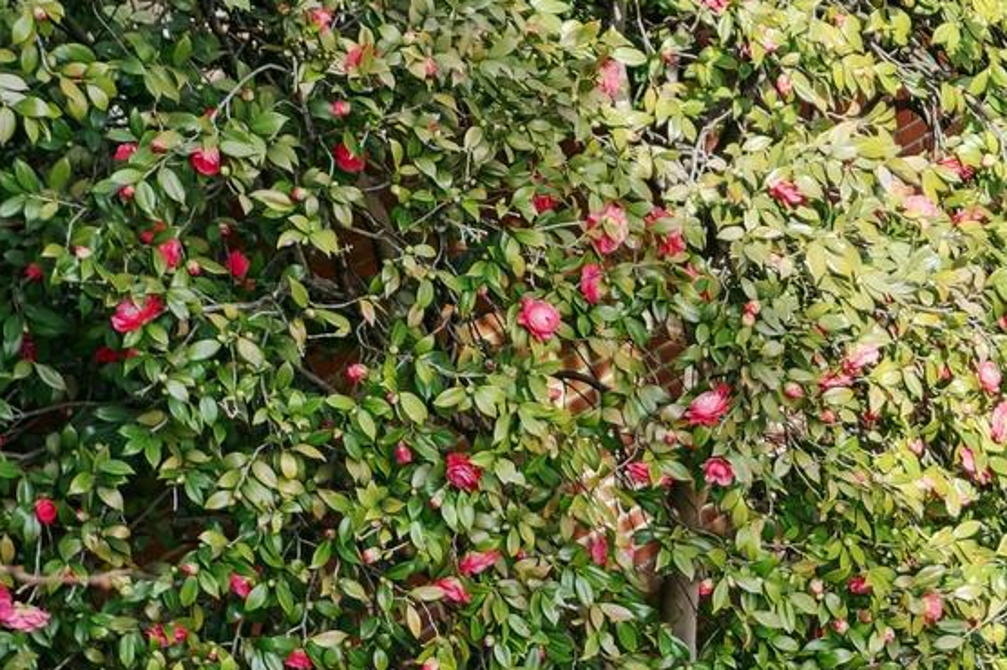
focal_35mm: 129
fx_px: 3606
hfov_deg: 15.1
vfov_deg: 10.6
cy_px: 555
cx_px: 1328
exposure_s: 1/320
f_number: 4.5
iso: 800
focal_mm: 35
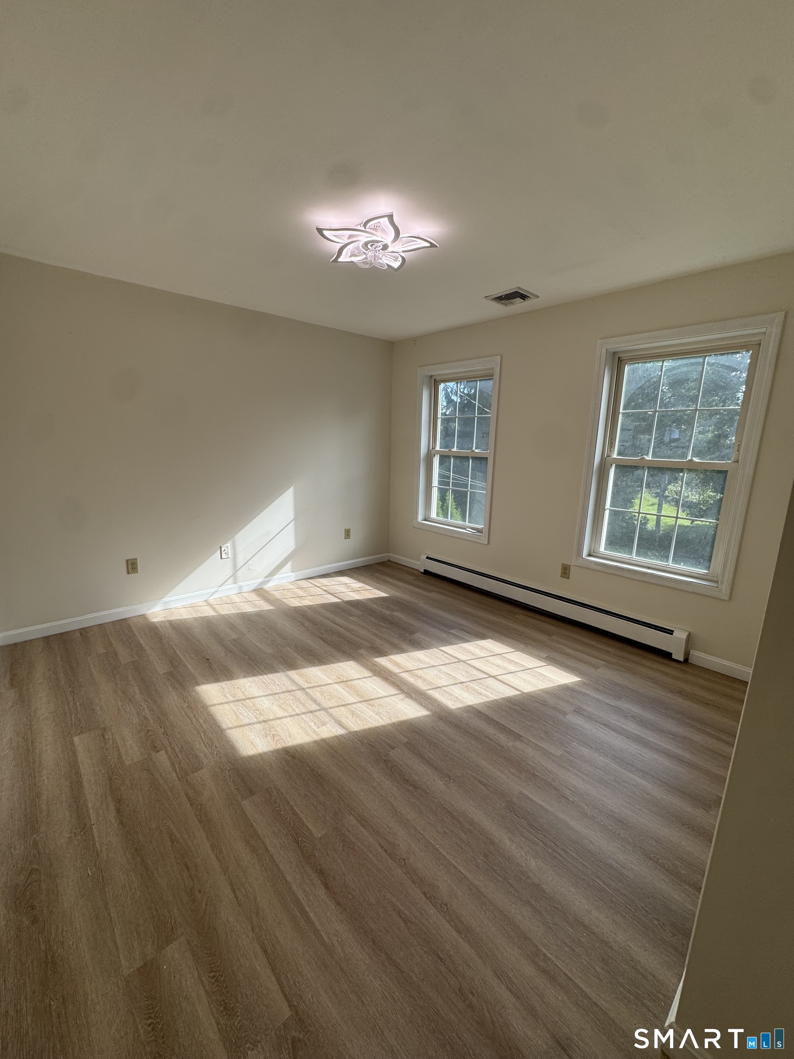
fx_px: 428
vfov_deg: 102.1
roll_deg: +0.3
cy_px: 530
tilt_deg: -11.8
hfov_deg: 85.7
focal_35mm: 14
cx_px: 397
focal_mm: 2.22
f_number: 2.2
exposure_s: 1/313
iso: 40
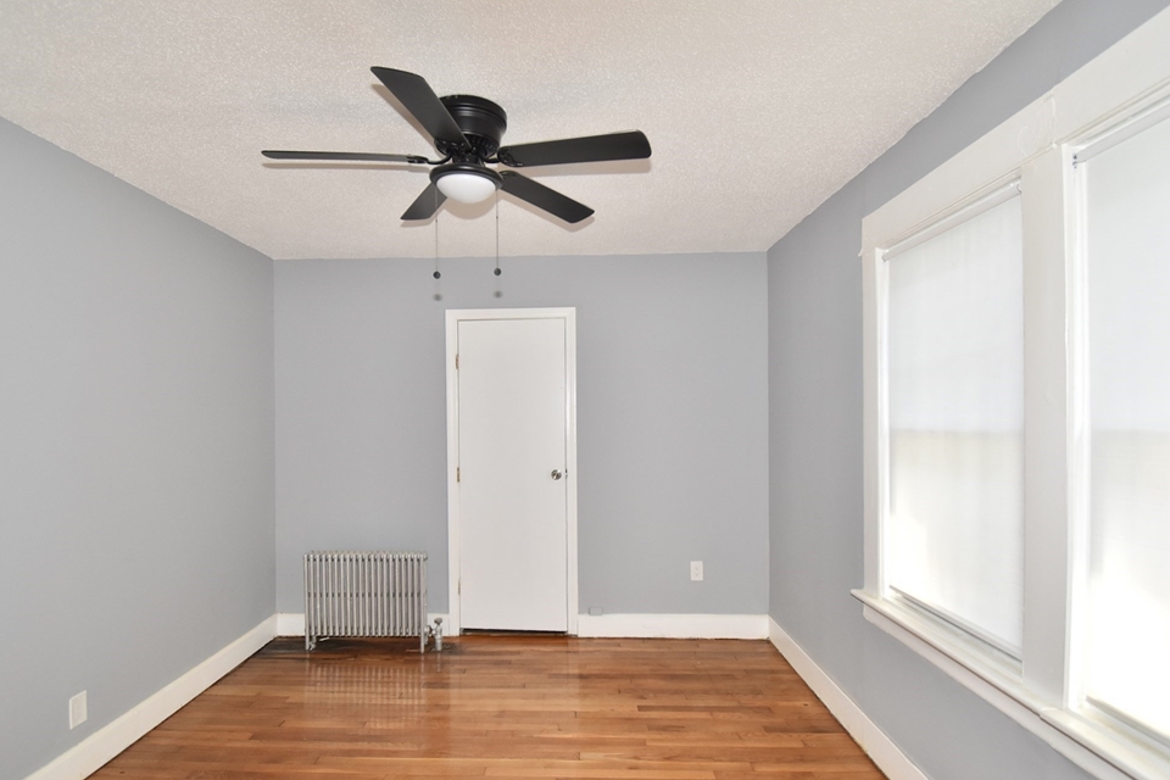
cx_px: 551
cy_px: 411
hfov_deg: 96.6
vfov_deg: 73.7
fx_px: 520
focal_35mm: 16
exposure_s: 1/125
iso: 640
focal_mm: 10
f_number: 5.6
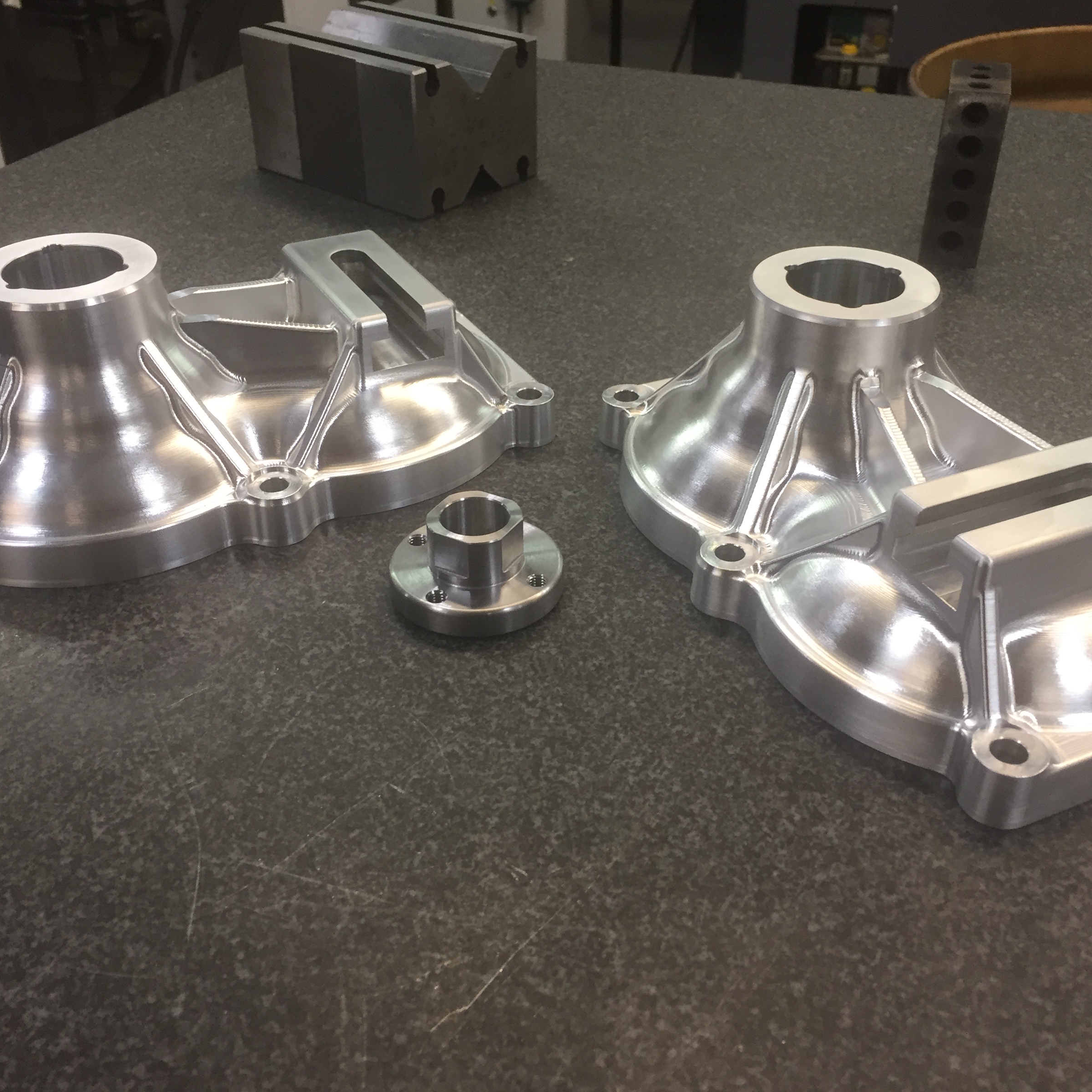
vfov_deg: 47.2
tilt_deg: -34.5
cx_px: 555
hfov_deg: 47.2
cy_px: 544
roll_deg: +0.3
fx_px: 1249
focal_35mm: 35
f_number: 2.2
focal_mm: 4.15
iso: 40
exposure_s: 1/30
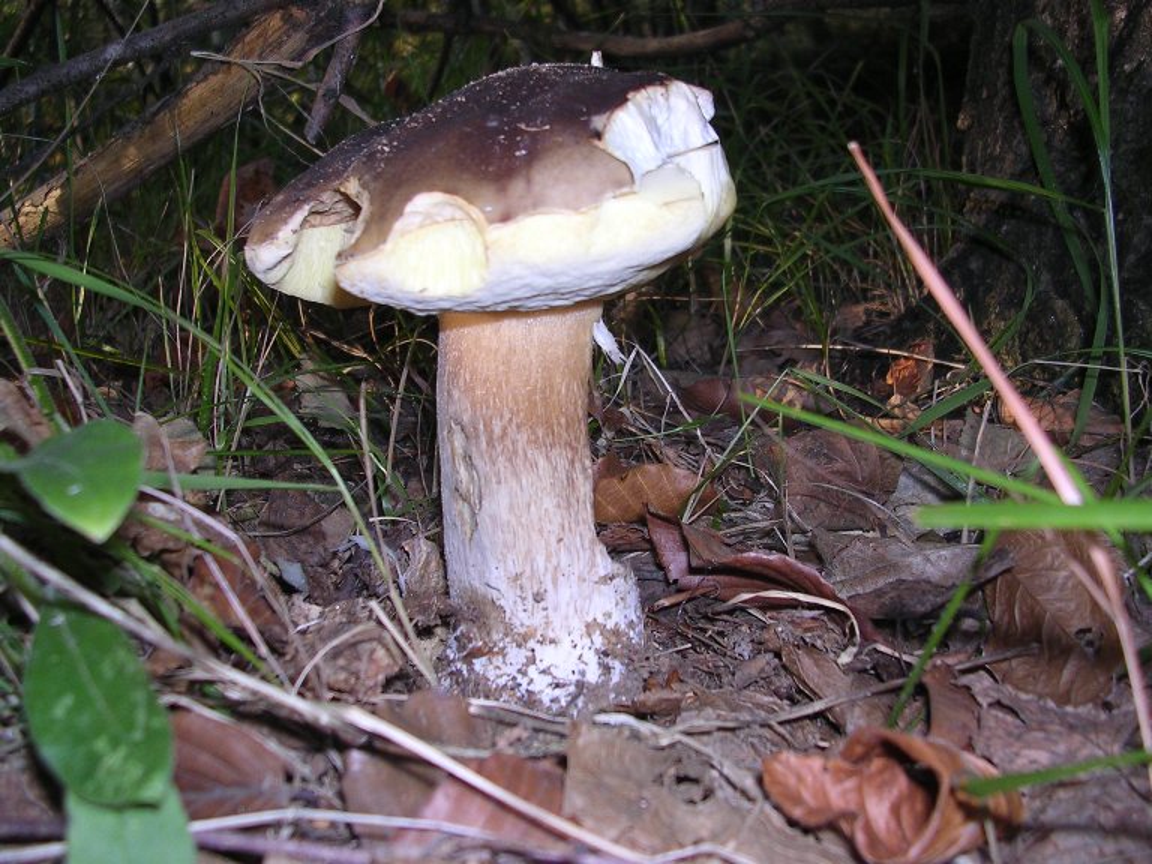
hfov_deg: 49.0
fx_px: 1265
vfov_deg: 37.7
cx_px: 576
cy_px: 432
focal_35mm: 38
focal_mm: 5.8
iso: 100
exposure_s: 1/60.1
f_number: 2.8
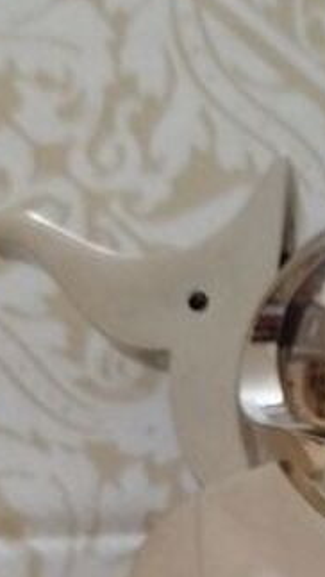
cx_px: 527
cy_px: 655
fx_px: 1652
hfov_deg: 10.7
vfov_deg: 18.9
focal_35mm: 108
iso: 640
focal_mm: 5.31
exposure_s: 1/17
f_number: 1.7
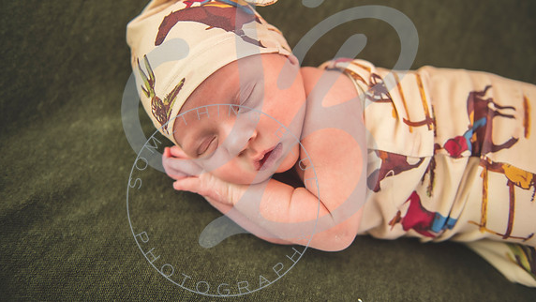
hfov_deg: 58.0
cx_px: 270
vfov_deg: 34.6
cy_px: 121
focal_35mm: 34
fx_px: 483
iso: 400
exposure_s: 1/125
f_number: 2.8
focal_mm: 32
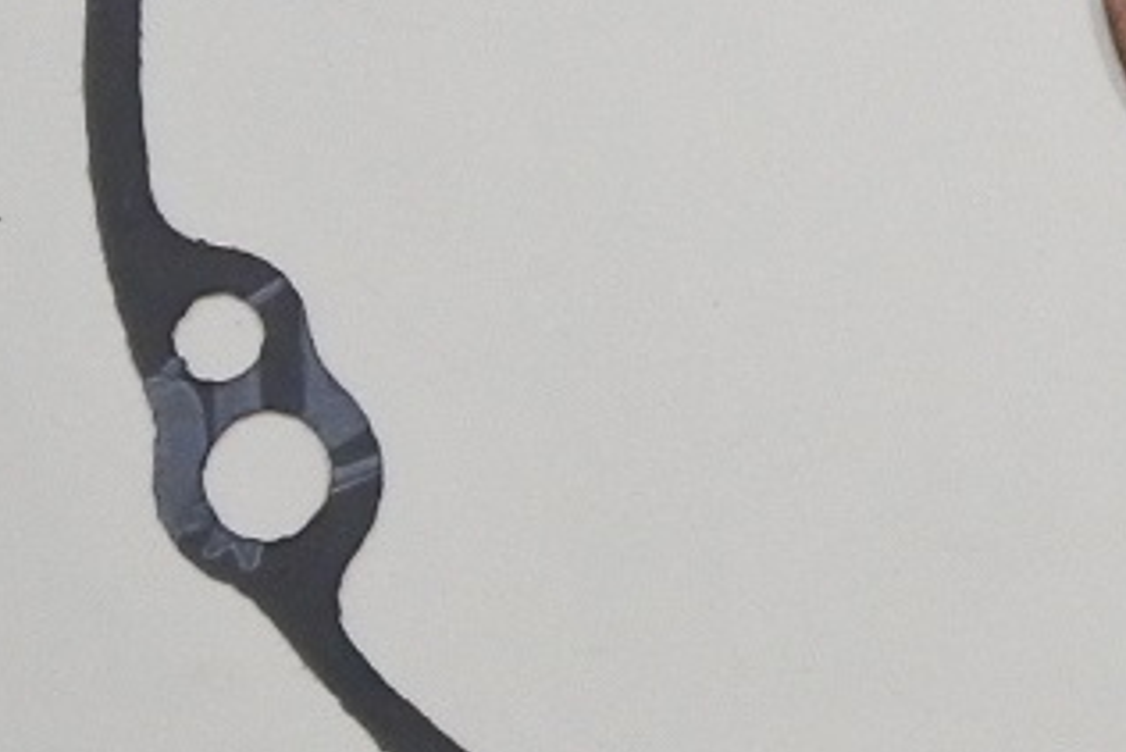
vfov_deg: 4.5
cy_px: -805
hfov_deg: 6.8
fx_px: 9418
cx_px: 1568
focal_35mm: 301
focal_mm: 20.1
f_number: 4.8
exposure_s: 1/125
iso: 800
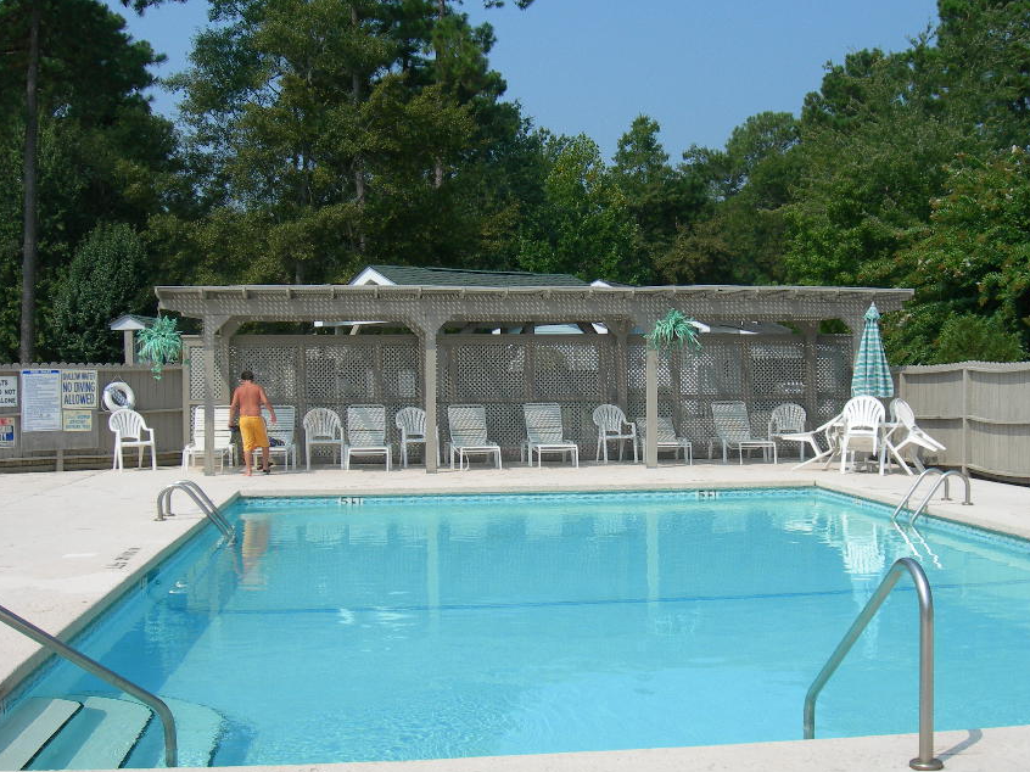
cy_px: 418
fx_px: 1368
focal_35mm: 46
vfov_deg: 31.5
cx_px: 617
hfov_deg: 41.1
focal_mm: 7.8
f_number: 4.8
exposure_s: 1/676
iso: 50
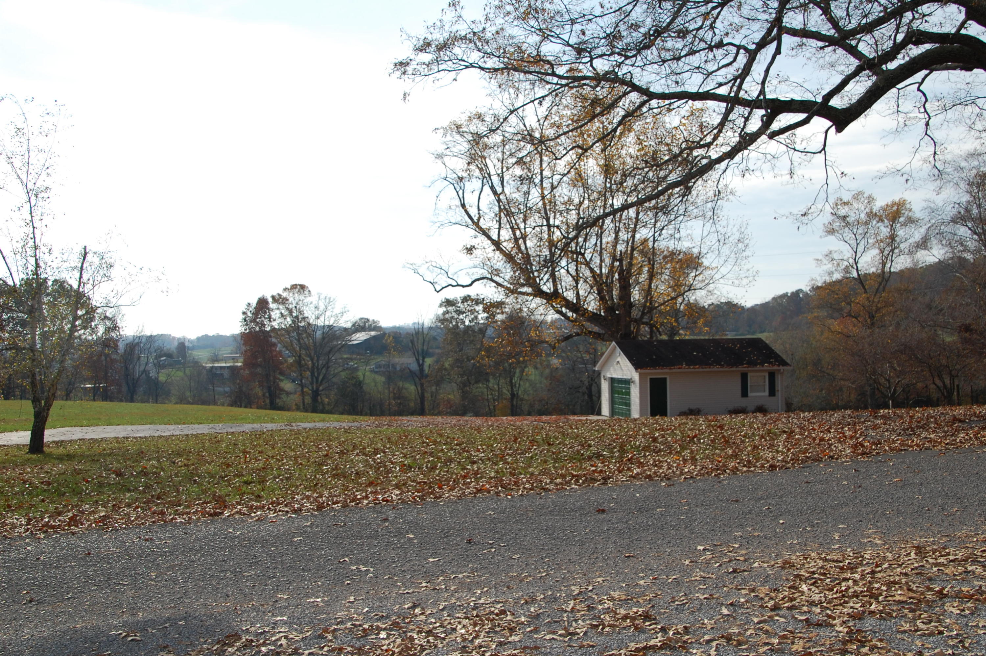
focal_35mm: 38
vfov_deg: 35.4
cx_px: 493
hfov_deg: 51.3
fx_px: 1026
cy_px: 328
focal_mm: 25
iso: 200
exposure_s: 1/500
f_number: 9
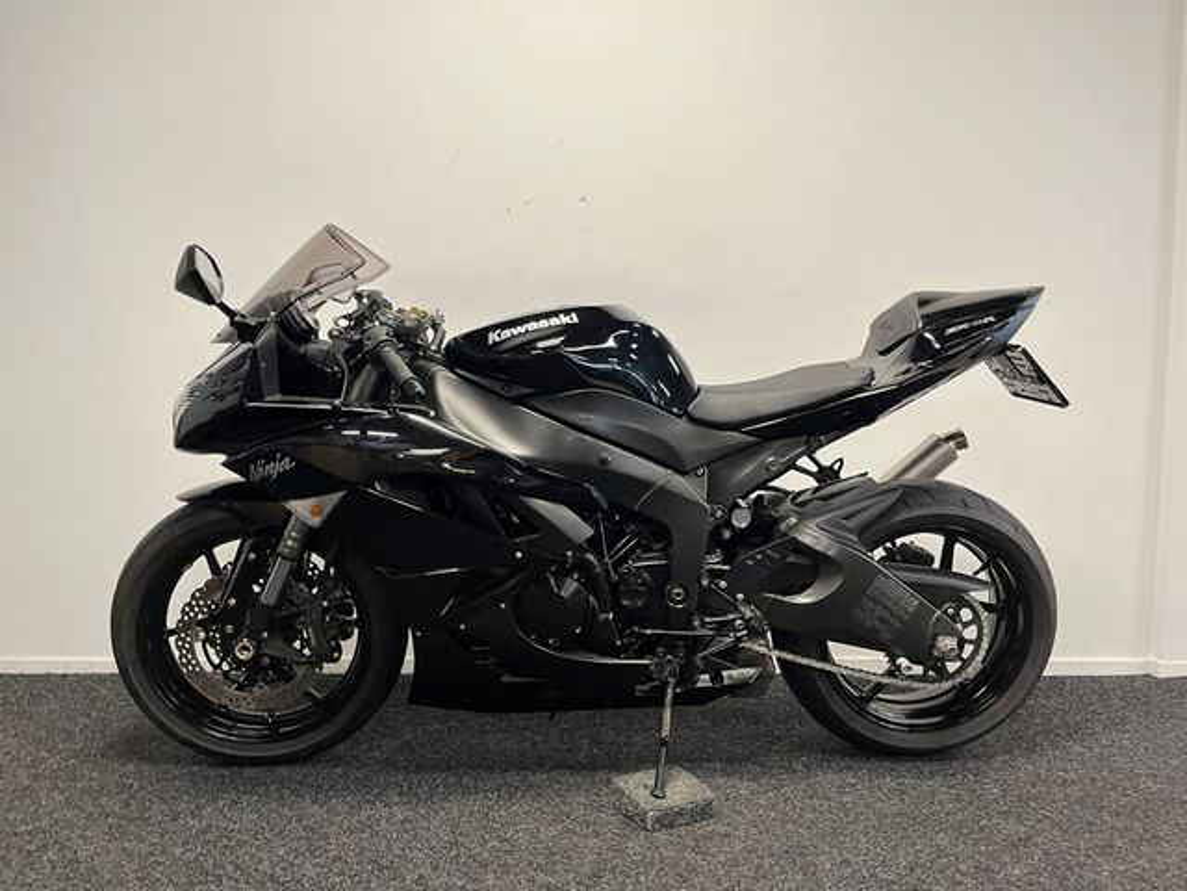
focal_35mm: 26
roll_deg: +0.0
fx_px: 892
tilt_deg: -4.3
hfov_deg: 67.3
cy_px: 446
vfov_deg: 53.1
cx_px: 594
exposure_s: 1/50
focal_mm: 5.1
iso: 125
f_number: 1.6
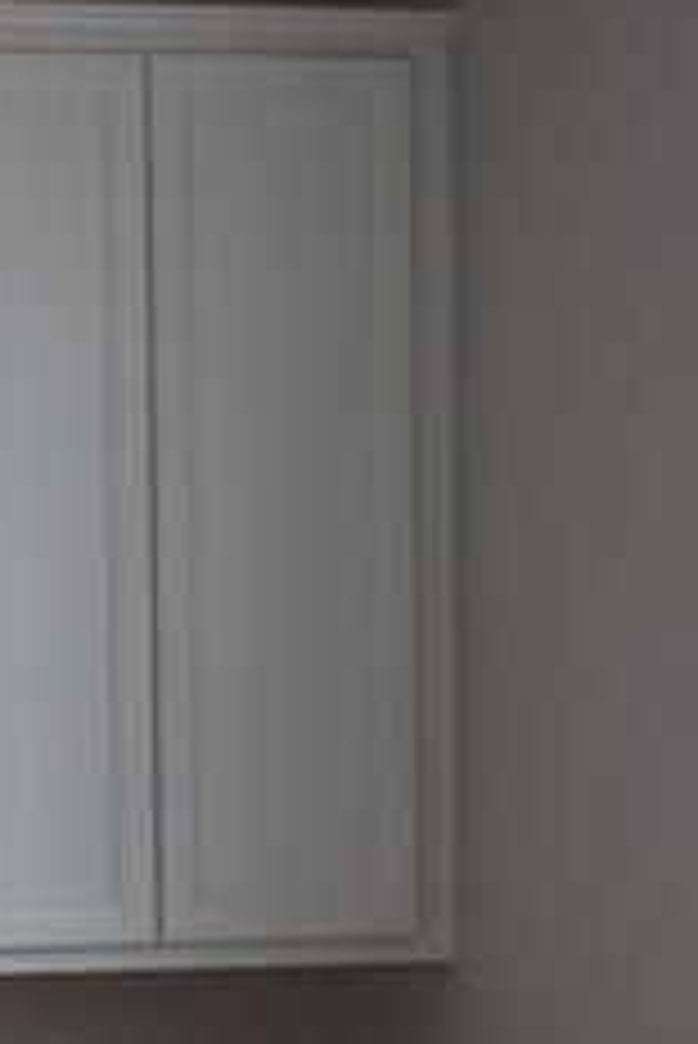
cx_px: -311
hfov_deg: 9.6
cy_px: 990
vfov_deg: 14.6
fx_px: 4036
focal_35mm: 139
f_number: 5
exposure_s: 1/100
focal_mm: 28
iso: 400
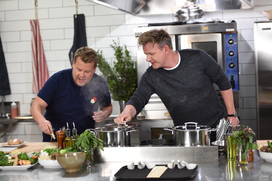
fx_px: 567
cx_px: 136
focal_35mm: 75
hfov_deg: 27.0
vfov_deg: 18.2
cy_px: 90
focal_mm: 75
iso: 1600
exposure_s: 1/250
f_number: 3.5
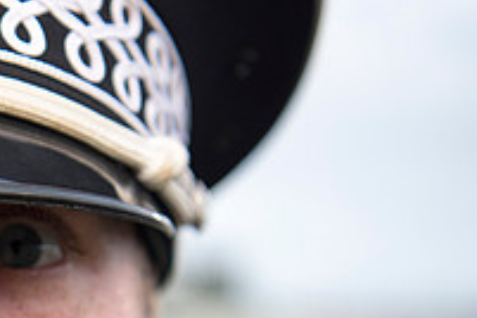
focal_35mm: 127
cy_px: 433
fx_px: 1683
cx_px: -64
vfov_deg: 10.5
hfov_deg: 15.6
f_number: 2.8
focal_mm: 44
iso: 400
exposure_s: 1/2000
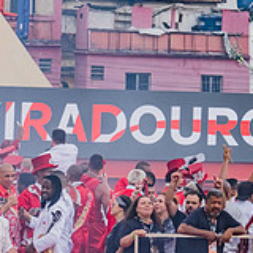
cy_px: 173
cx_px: -77
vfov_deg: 3.8
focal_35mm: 461
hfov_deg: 3.8
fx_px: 3812
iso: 640
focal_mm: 99.8
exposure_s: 1/1600
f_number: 5
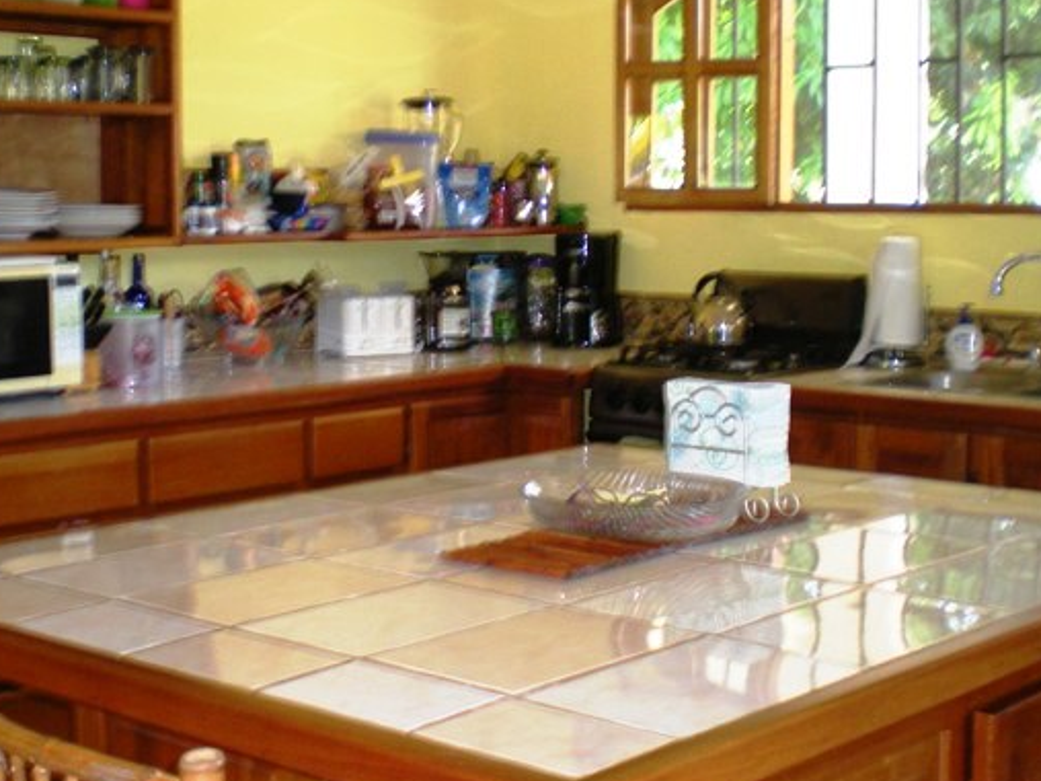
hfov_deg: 32.2
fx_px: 1804
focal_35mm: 60
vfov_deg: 24.4
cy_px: 343
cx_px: 495
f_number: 3.1
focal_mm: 6.3
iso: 171
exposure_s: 1/31.4
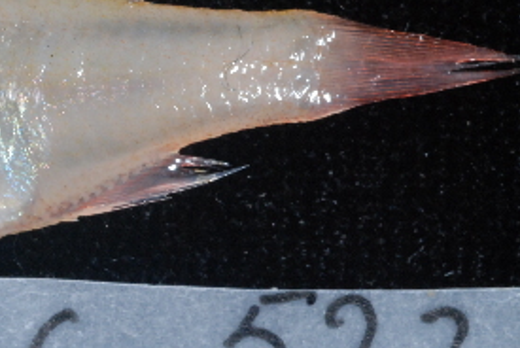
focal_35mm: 209
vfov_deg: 6.6
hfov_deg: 9.8
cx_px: 63
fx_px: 3022
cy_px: 200
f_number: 32
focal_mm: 60
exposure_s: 1/60
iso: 800
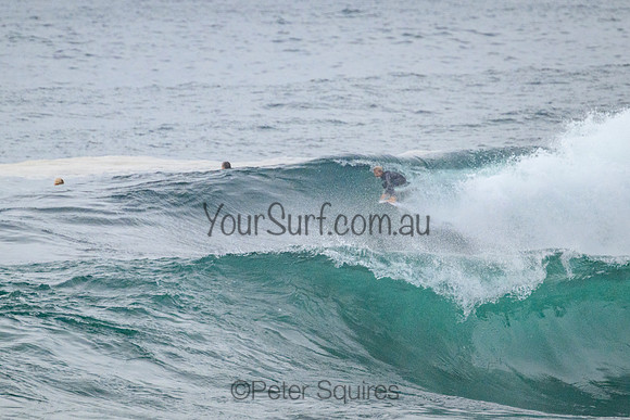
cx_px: 342
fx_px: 19248
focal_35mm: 1100
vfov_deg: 1.3
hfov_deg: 1.9
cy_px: 175
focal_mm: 800
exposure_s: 1/2000
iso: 2200
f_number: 11
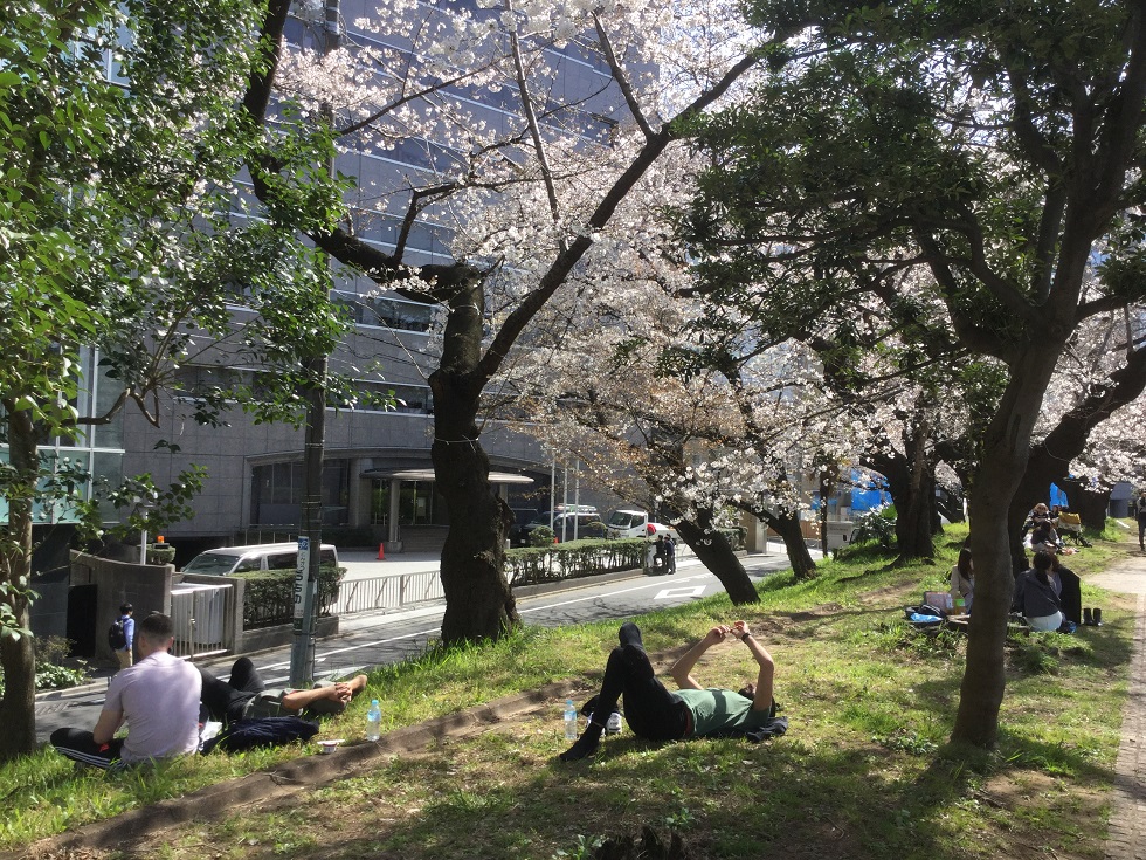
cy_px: 430
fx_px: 1026
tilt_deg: +2.2
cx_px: 573
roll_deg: -1.0
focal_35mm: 31
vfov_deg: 45.4
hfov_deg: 58.4
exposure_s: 1/562
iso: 25
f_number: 2.4
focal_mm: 3.3
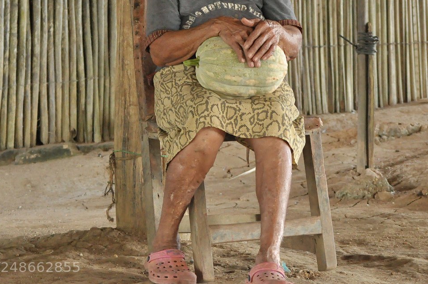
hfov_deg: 14.9
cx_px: 204
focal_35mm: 138
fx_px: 1636
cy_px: 65
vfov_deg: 9.9
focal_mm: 55
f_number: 5
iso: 2000
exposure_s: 1/100
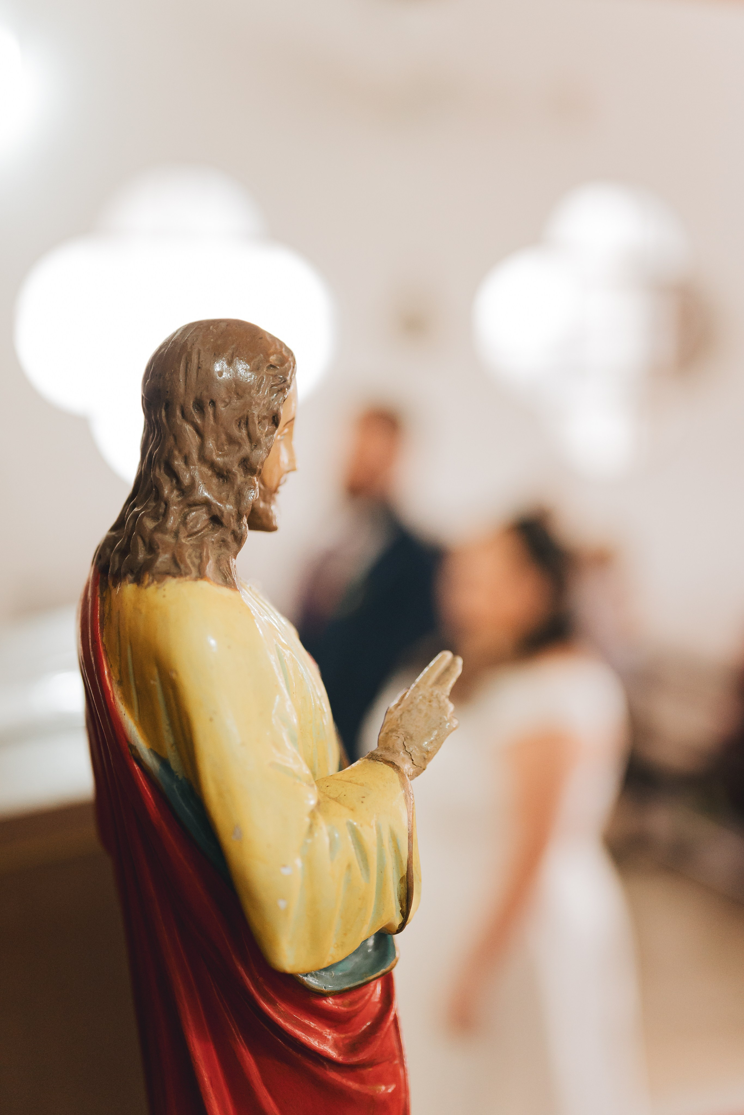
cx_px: 372
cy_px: 558
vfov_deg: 39.6
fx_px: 1550
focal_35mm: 50
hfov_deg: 27.0
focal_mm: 50
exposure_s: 1/400
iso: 2500
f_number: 1.8
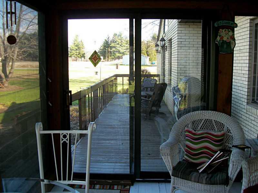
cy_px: 96
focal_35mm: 32
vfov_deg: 44.2
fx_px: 239
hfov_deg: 56.8
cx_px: 129
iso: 80
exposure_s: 1/125
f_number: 2.9
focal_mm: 5.7
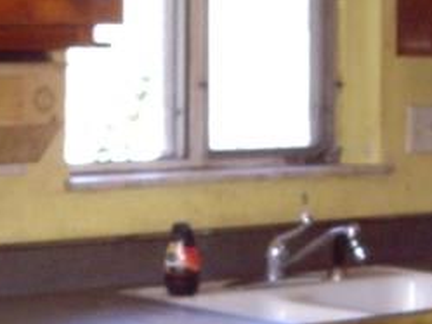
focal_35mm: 156
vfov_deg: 9.5
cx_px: 305
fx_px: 1948
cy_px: 218
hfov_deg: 12.6
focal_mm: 6.2
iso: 200
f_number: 2.7
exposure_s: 1/40
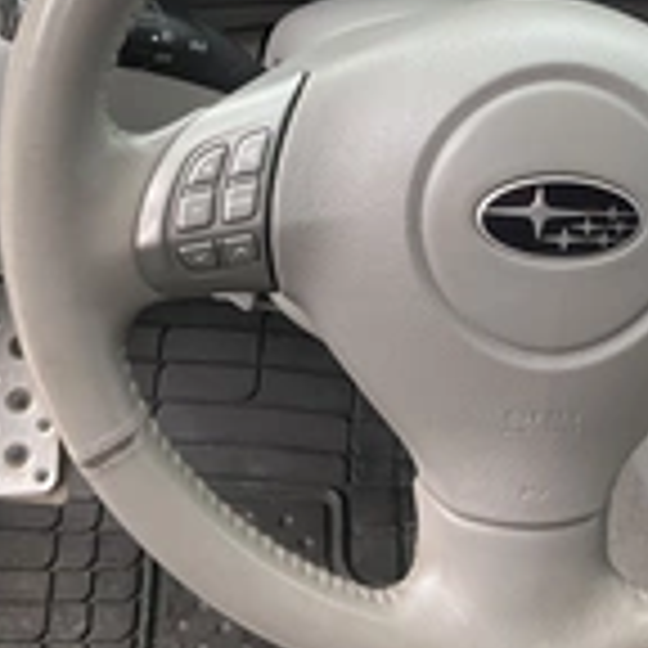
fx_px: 1504
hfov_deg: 24.1
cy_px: 171
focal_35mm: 71
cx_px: 477
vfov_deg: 24.1
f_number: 1.8
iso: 64
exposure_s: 1/122
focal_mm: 3
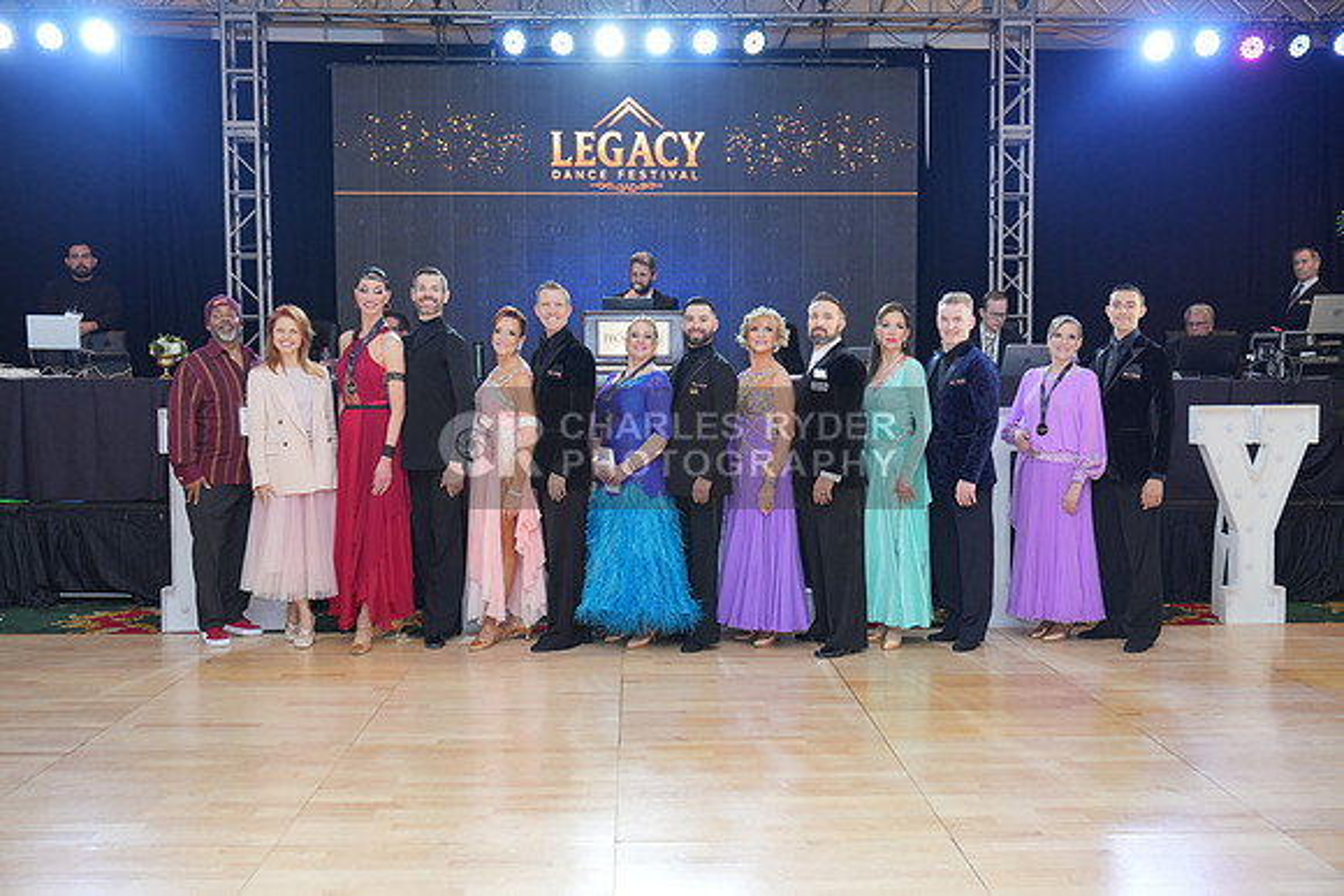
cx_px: 672
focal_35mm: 33
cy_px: 448
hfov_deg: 57.2
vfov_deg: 40.0
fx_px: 1232
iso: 1250
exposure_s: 1/200
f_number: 4
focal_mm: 33
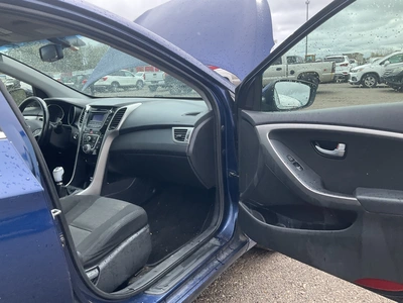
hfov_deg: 61.7
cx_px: 202
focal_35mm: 29
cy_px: 152
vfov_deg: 48.2
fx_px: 338
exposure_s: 1/450
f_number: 1.8
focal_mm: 3
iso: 25
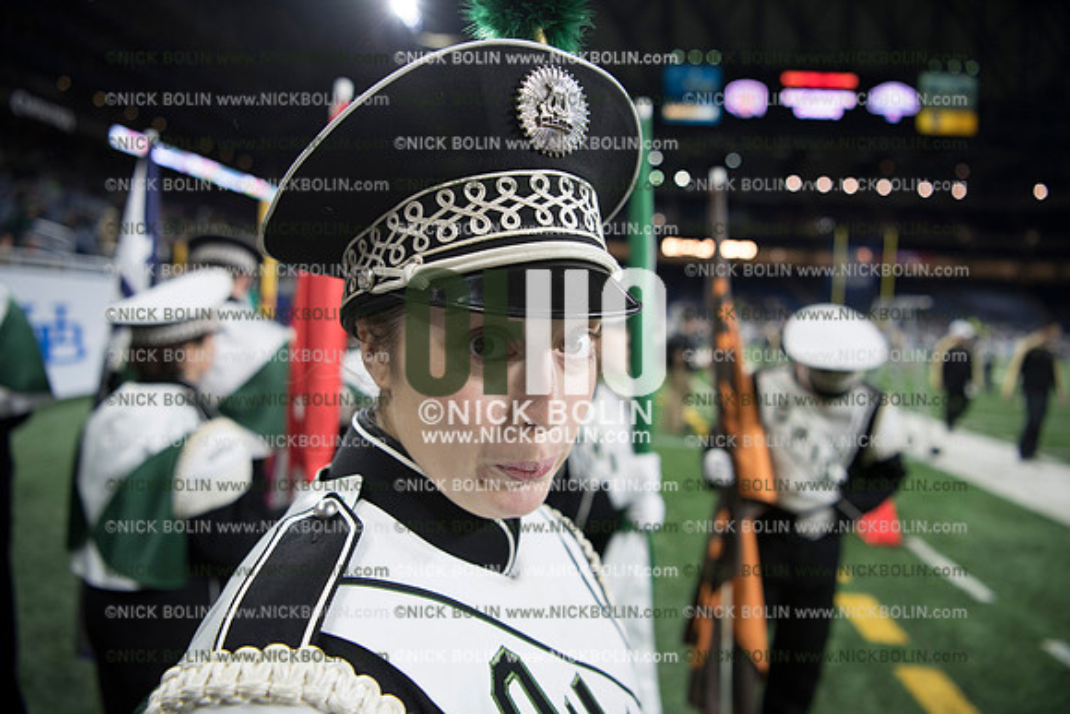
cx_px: 535
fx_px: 713
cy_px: 357
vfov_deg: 53.2
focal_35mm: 24
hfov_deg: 73.7
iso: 1250
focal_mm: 24
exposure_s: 1/800
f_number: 2.8
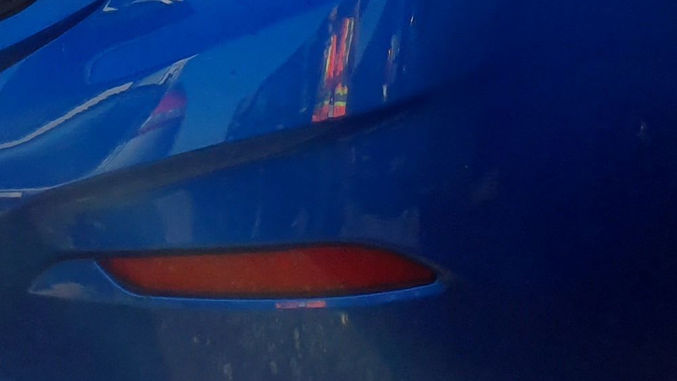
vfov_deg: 9.6
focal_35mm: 122
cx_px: 249
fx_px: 2190
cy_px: -234
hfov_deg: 17.5
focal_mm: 3.58
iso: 40
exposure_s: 1/1364
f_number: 1.9
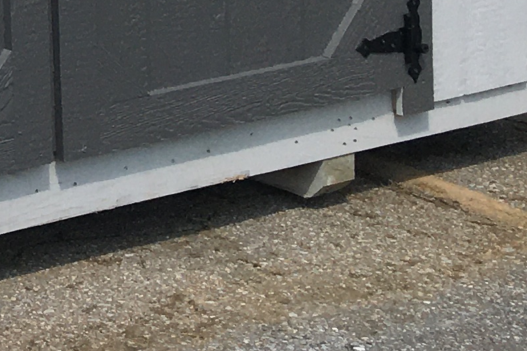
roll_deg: +1.3
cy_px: -511
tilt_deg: -0.2
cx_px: -543
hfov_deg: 11.9
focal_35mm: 153
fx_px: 2240
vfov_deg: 8.2
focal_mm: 4.15
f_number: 2.2
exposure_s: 1/1972
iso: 25
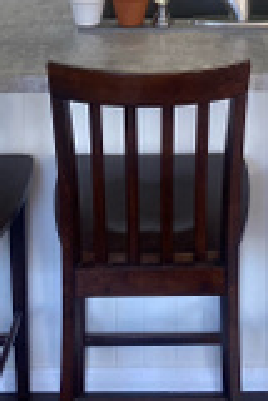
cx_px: 183
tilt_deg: -1.4
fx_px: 902
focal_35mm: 81
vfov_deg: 21.4
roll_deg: +0.6
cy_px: -183
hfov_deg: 16.8
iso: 125
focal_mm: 4.25
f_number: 1.8
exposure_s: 1/121
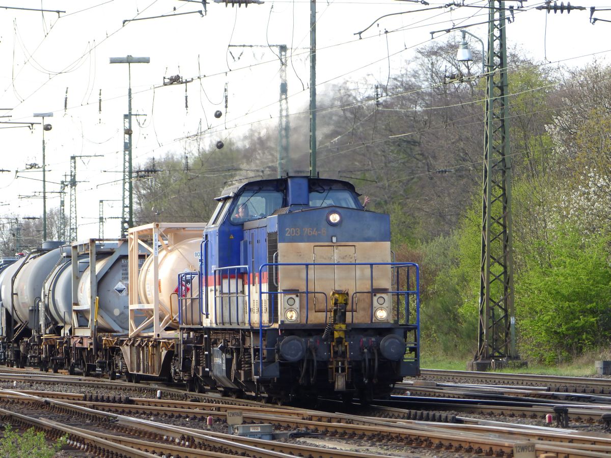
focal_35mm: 245
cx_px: 306
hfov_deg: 8.1
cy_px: 229
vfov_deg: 6.1
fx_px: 4324
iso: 160
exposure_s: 1/500
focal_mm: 44
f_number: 2.8
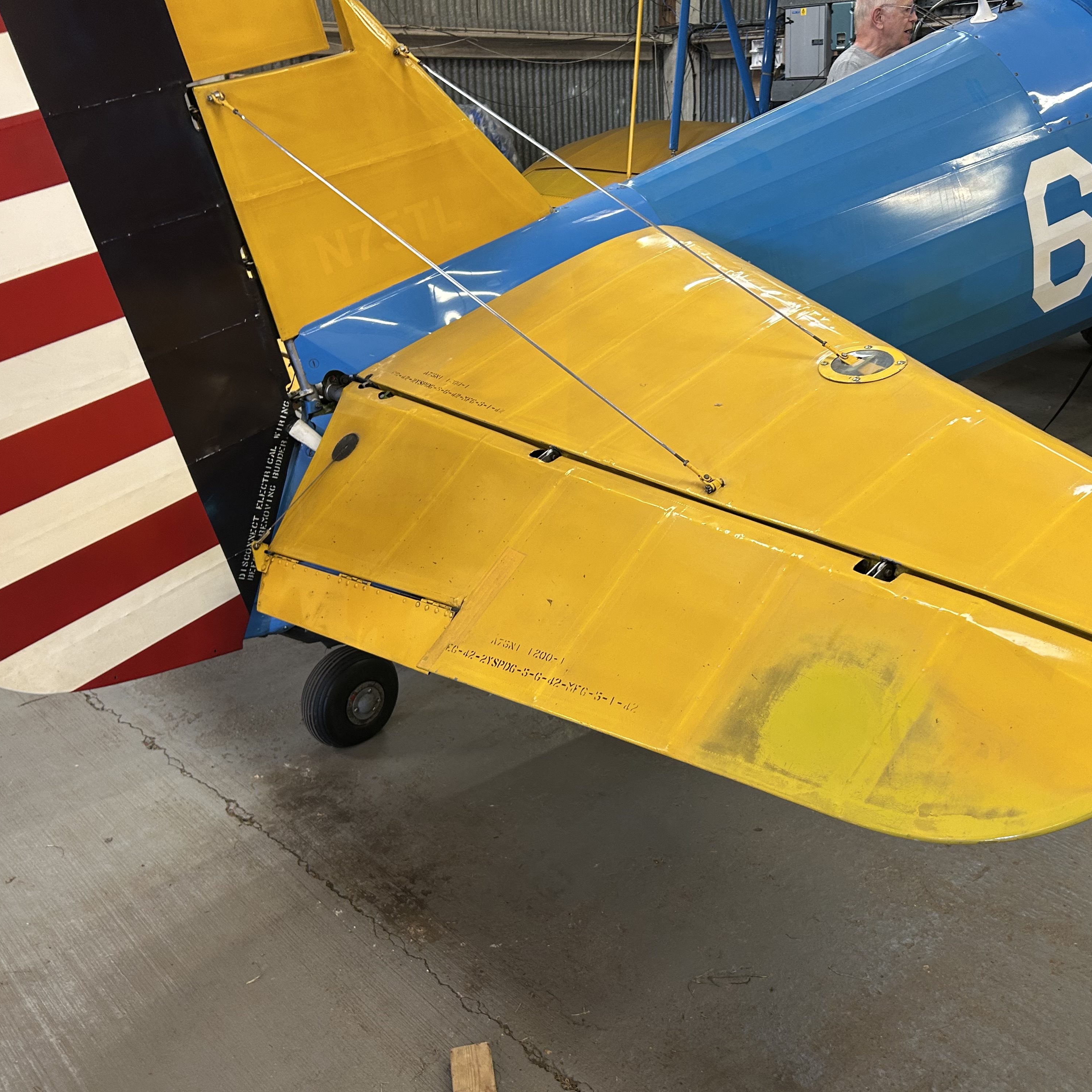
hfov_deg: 52.2
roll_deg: +1.5
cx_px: 646
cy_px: 552
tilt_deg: -21.0
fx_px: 1106
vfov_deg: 52.5
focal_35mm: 31
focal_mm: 5.7
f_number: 1.5
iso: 125
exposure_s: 1/50
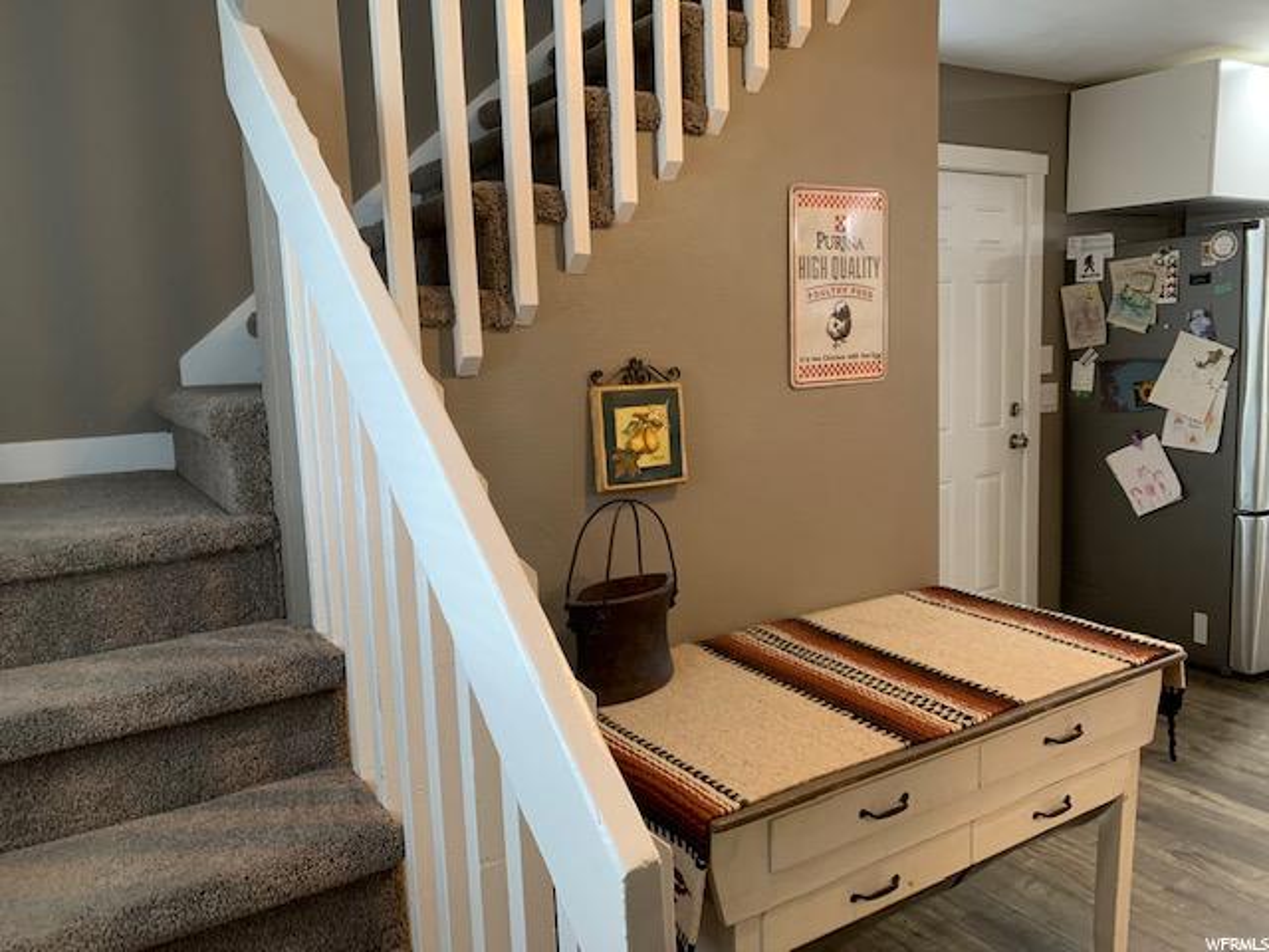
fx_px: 953
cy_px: 476
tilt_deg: -6.9
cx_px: 634
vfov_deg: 53.1
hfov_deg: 67.3
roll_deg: +2.2
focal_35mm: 26
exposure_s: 1/40
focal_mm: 4.25
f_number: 1.8
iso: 250
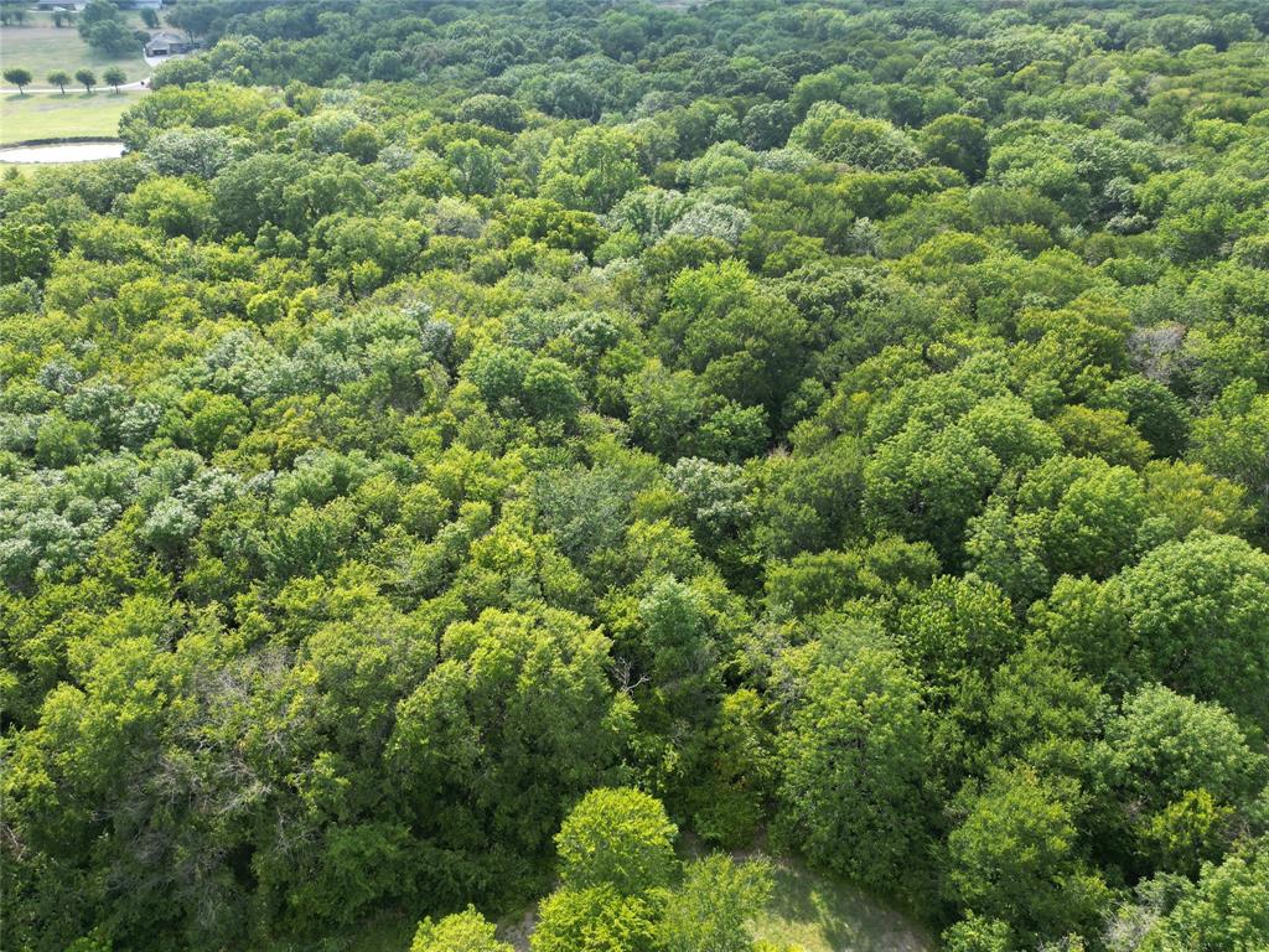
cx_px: 634
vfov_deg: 56.8
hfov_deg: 71.6
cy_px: 476
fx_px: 880
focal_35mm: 24
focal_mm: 6.72
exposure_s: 1/725
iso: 100
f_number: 1.7
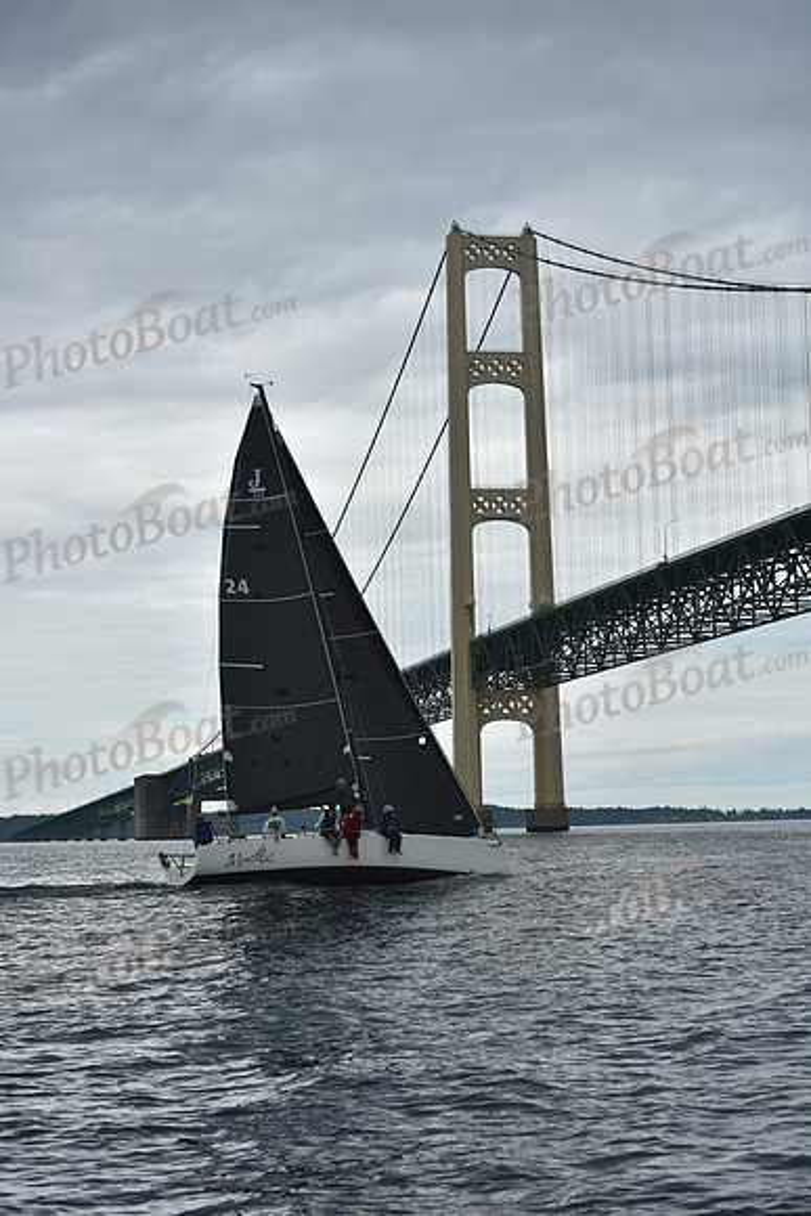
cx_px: 406
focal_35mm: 70
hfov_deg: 19.5
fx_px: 2364
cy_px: 608
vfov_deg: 28.8
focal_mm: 70
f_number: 7.1
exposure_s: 1/800
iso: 250
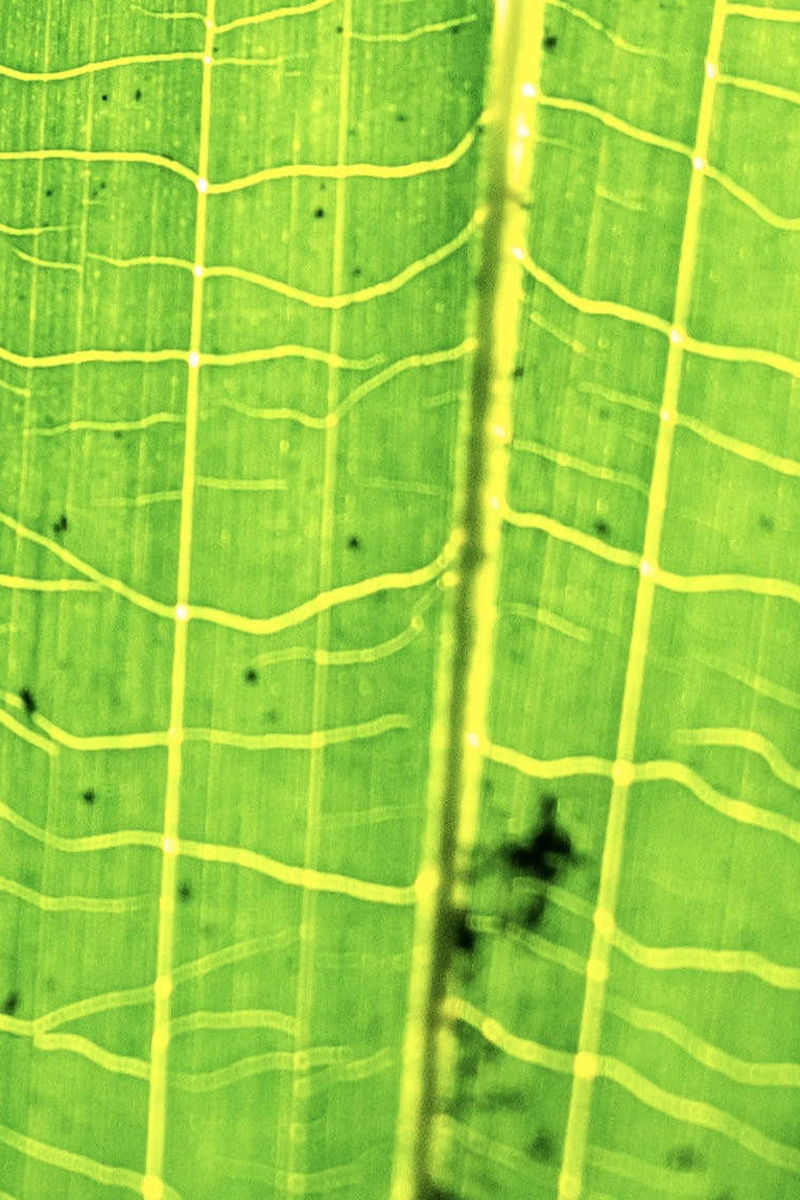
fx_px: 6266
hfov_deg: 7.2
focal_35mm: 188
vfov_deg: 10.8
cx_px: -264
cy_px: -112
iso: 1000
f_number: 2.8
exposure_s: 1/1250
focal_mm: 24
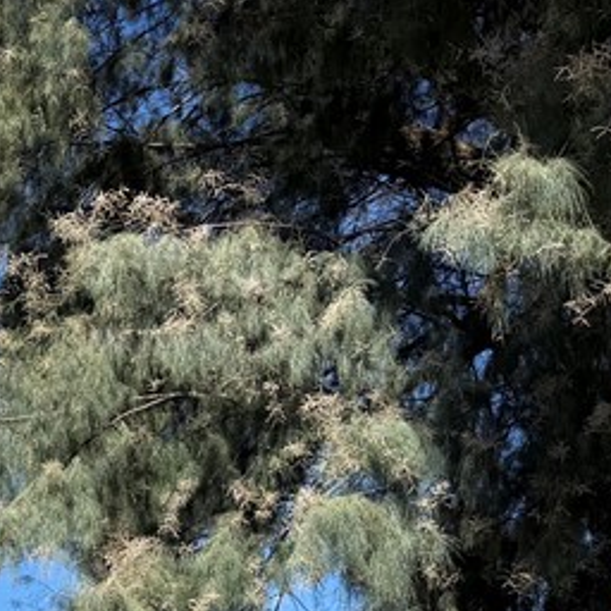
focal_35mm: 85
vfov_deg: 19.4
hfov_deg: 17.3
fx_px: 1697
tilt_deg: +8.8
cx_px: -432
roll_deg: +1.6
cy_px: 709
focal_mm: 6.76
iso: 80
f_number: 1.78
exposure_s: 1/3953
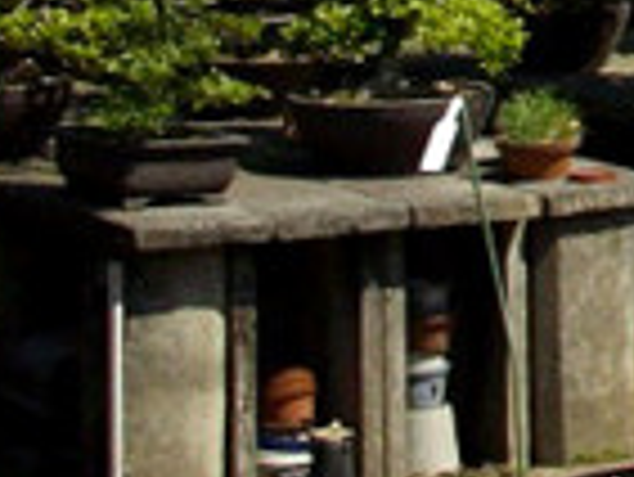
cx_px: 1448
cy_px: -558
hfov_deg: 8.2
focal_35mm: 223
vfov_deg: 6.4
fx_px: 4088
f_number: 5.6
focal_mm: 6.2
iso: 80
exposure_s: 1/320
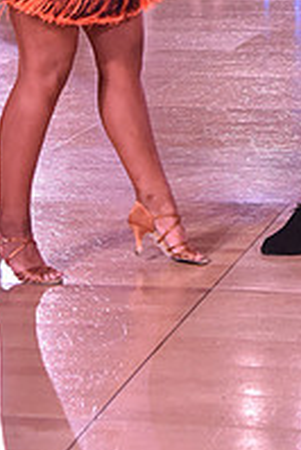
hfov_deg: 9.4
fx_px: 1828
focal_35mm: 146
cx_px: 277
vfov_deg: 13.6
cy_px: -106
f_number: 4.5
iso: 1250
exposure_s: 1/250
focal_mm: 50
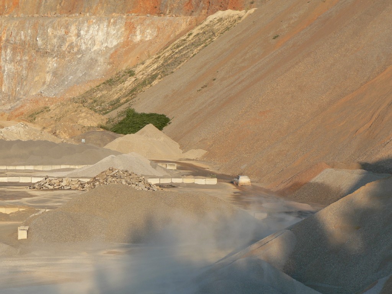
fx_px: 1200
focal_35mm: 106
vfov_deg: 14.0
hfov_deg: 18.5
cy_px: 147
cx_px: 196
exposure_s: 1/250
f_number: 4
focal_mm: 17.7
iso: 80
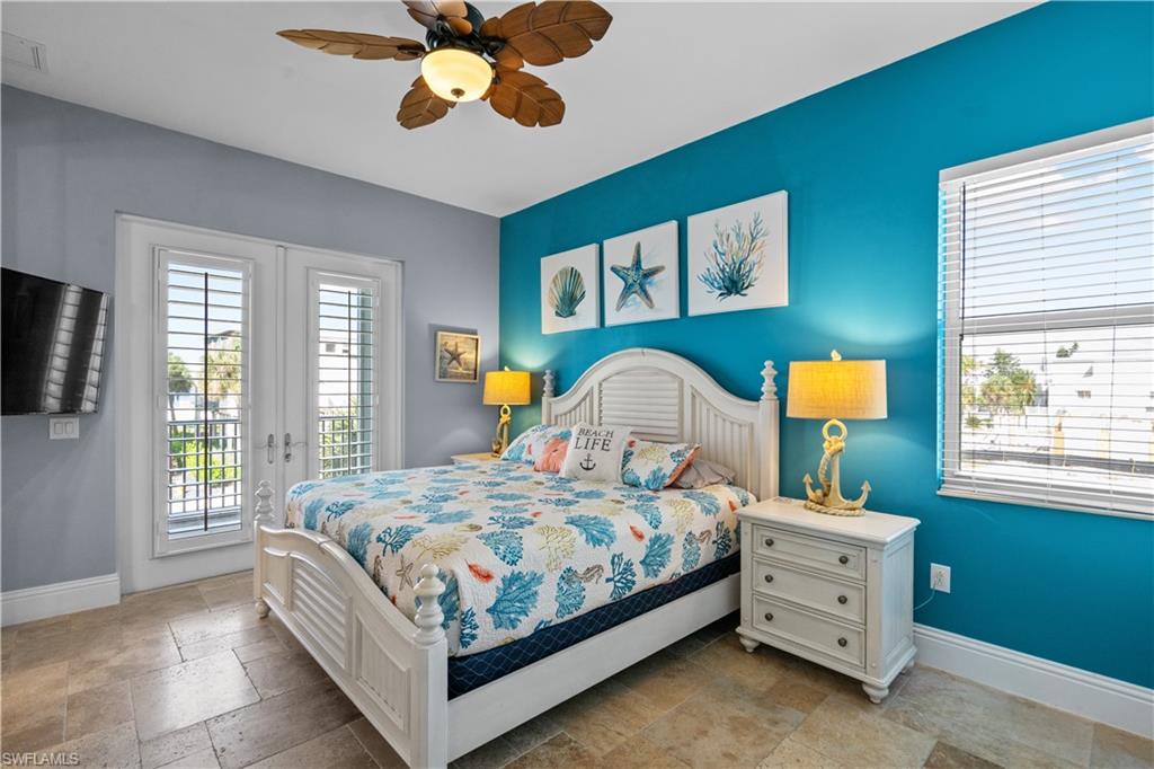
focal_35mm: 16
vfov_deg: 73.7
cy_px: 384
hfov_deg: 96.8
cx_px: 577
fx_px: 513
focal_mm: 16
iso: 400
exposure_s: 1/25
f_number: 8
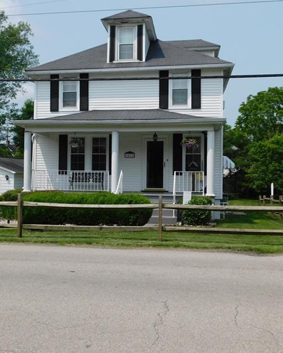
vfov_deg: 45.8
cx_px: 118
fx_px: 419
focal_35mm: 40
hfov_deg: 37.3
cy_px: 175
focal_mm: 5.3
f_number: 6.4
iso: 125
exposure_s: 1/640
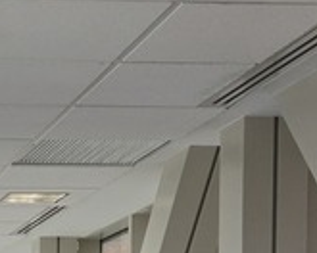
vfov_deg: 10.3
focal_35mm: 139
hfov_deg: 13.5
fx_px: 1304
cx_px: -65
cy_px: 485
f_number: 1.8
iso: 25
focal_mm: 5.4
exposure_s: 1/180
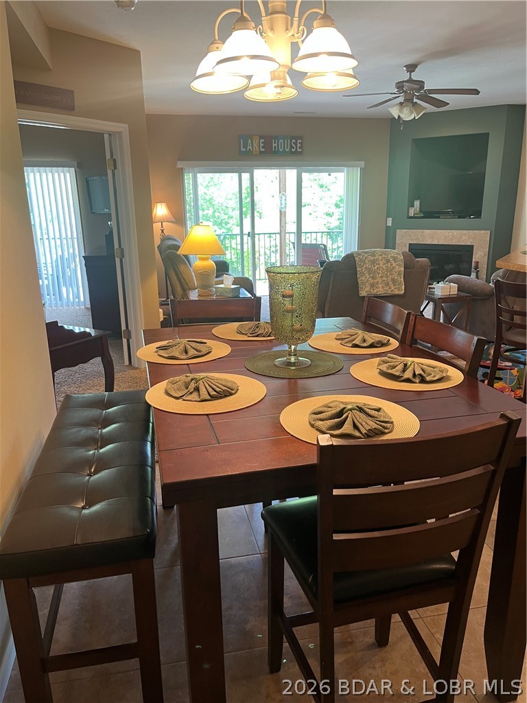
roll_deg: +0.7
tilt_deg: -17.7
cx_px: 264
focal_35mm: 26
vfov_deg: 67.3
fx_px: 528
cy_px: 352
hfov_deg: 53.1
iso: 80
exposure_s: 1/60
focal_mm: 5.1
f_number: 1.6
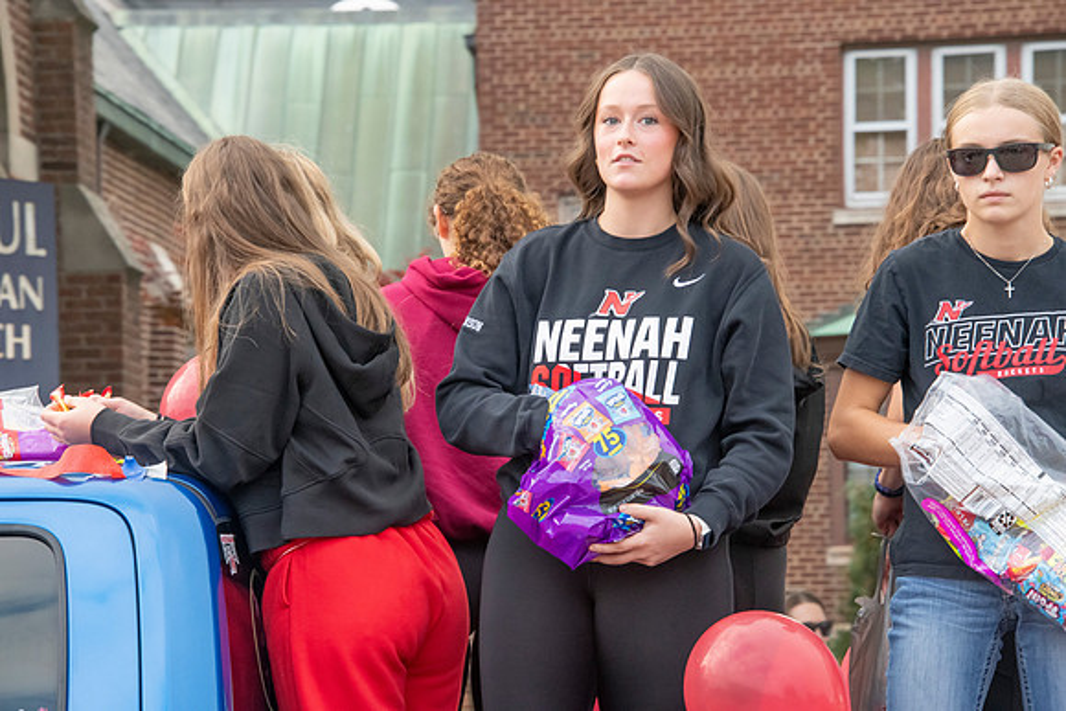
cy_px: 356
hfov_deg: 12.1
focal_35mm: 170
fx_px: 5035
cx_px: 533
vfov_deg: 8.1
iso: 3200
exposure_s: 1/200
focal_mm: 170
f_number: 11
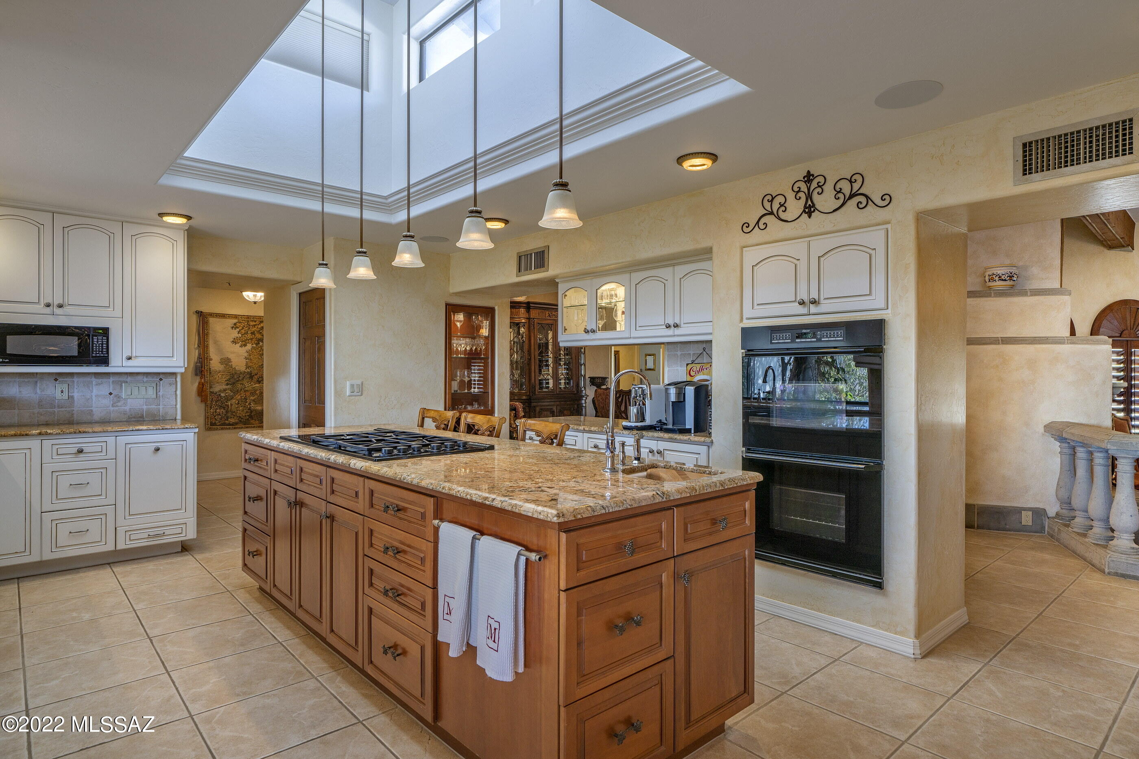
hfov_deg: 86.9
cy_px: 380
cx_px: 570
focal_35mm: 19
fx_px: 601
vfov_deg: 64.5
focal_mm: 19
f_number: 8
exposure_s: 1/8
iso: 100
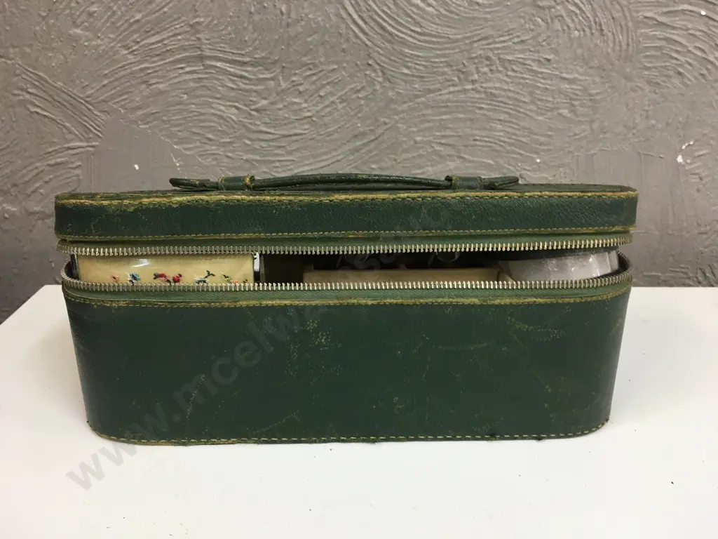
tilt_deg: -20.4
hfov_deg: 61.7
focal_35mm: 29
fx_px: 602
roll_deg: -0.7
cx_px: 359
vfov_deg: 48.2
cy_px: 270
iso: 50
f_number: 2.2
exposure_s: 1/17
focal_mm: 4.15
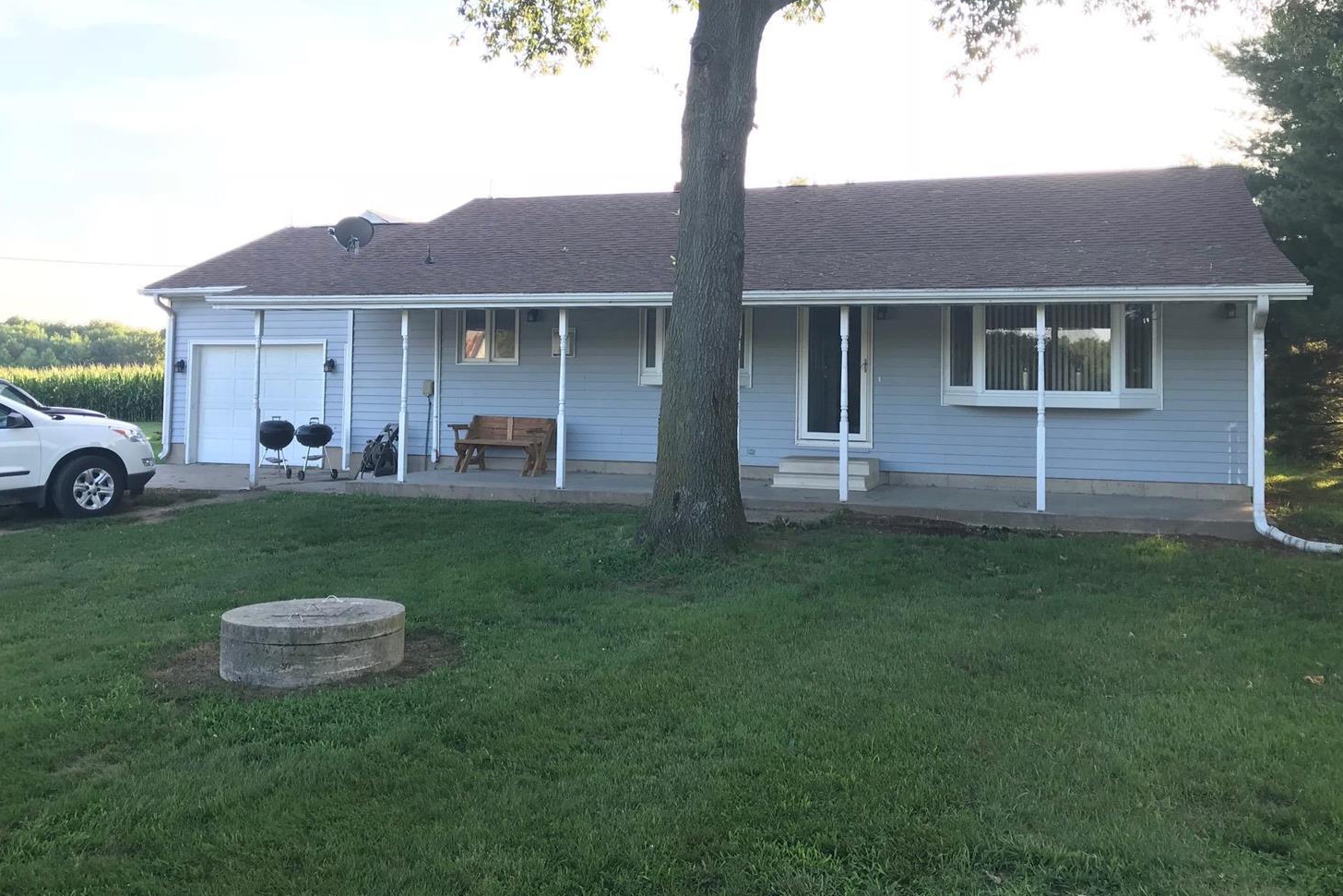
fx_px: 1194
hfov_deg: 58.7
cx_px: 707
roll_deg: -1.4
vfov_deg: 40.9
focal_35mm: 32
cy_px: 349
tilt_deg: +2.1
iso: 20
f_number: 1.8
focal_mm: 3.99
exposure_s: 1/193
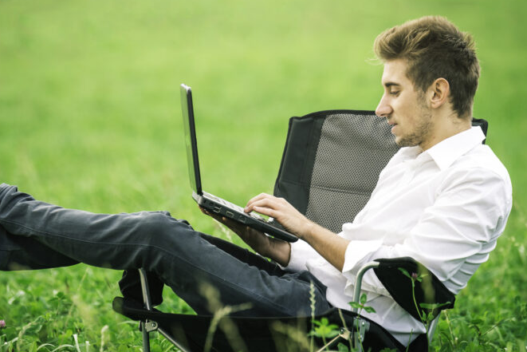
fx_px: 4539
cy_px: 178
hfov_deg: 6.6
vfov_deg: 4.4
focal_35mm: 310
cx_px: 224
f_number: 3.5
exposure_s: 1/125
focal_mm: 200
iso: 320
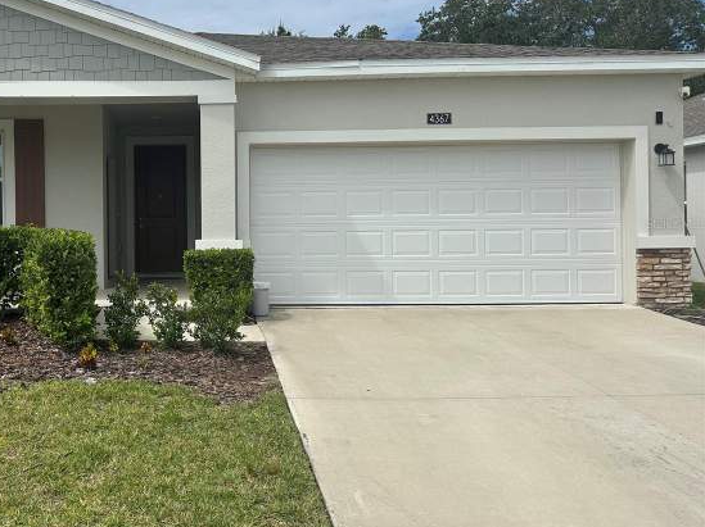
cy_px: 223
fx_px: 712
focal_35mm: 35
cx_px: 193
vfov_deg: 40.5
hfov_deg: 50.9
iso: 80
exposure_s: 1/7042
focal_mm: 6.86
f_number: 1.78
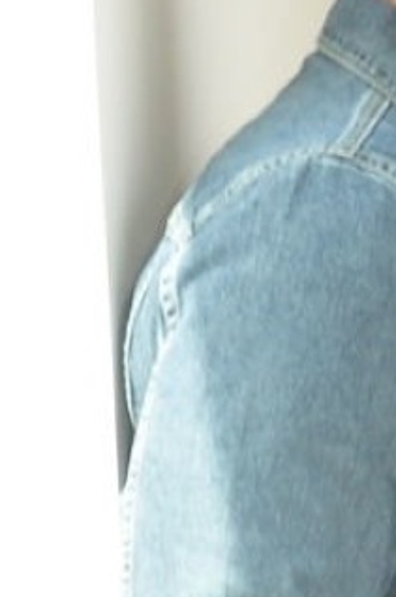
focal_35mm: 273
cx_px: 634
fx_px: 4519
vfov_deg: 7.3
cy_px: 1068
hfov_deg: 5.0
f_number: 6.3
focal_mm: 32
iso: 500
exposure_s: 1/125
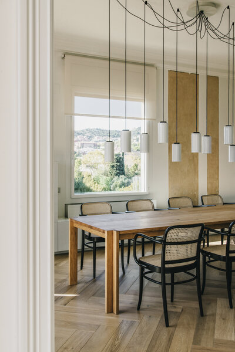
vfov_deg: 50.7
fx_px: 372
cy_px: 176
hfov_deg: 35.1
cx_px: 118
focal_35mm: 38
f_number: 11
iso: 200
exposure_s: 1/40
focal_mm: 38
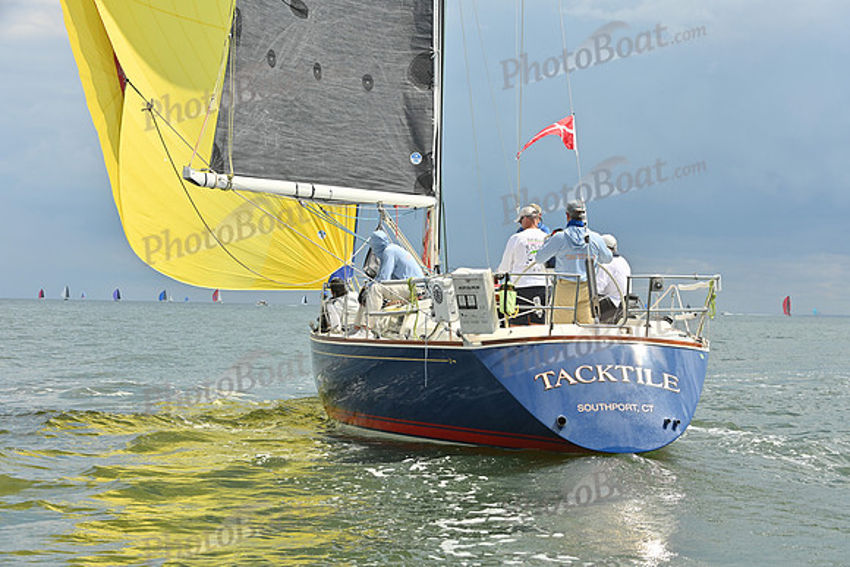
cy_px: 284
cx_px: 425
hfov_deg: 28.8
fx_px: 1653
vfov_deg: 19.5
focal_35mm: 70
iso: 320
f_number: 7.1
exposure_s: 1/1250
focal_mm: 70
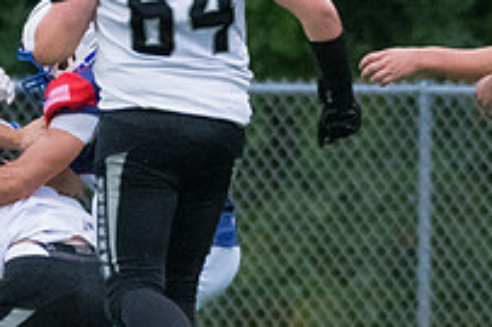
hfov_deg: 1.3
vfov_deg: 0.9
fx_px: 21630
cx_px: -78
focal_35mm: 1584
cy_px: 160
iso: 6400
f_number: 5.6
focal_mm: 370
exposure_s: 1/2000
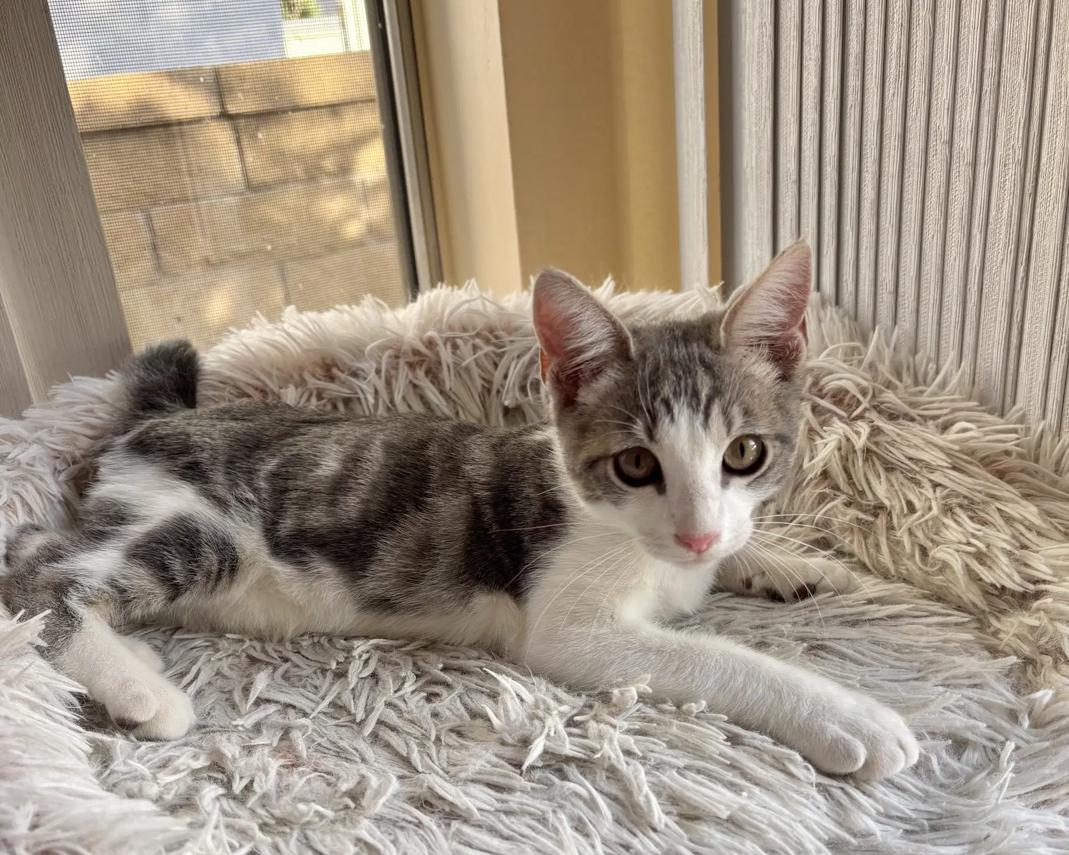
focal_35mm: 34
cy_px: 557
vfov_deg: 42.9
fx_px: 1076
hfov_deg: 52.8
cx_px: 533
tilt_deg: -26.3
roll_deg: +4.5
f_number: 1.6
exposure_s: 1/121
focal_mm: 5.96
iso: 32
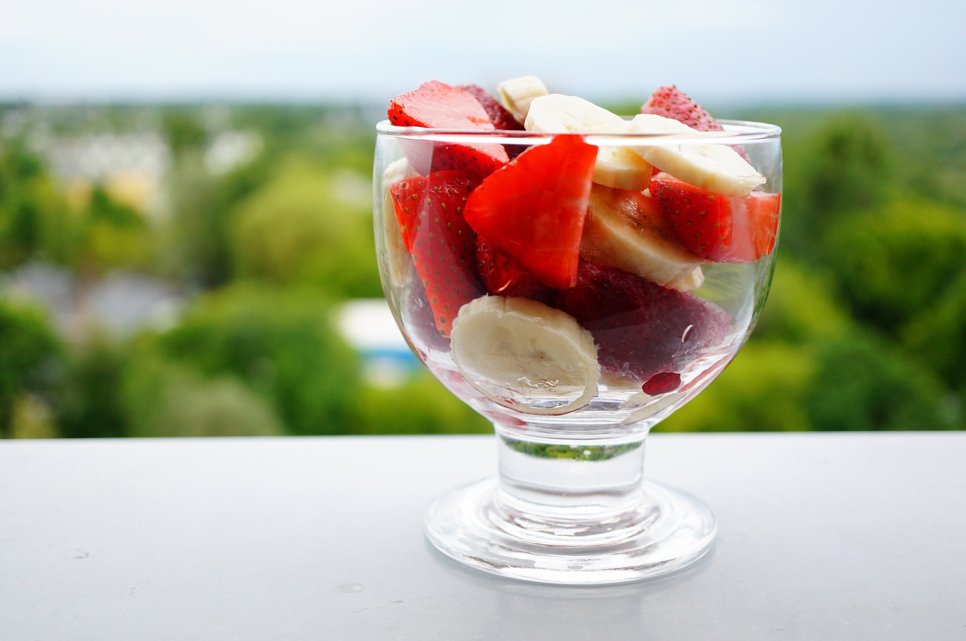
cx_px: 483
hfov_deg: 43.7
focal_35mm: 45
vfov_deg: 29.8
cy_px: 320
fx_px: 1206
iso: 400
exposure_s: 1/160
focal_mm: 30
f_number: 3.5
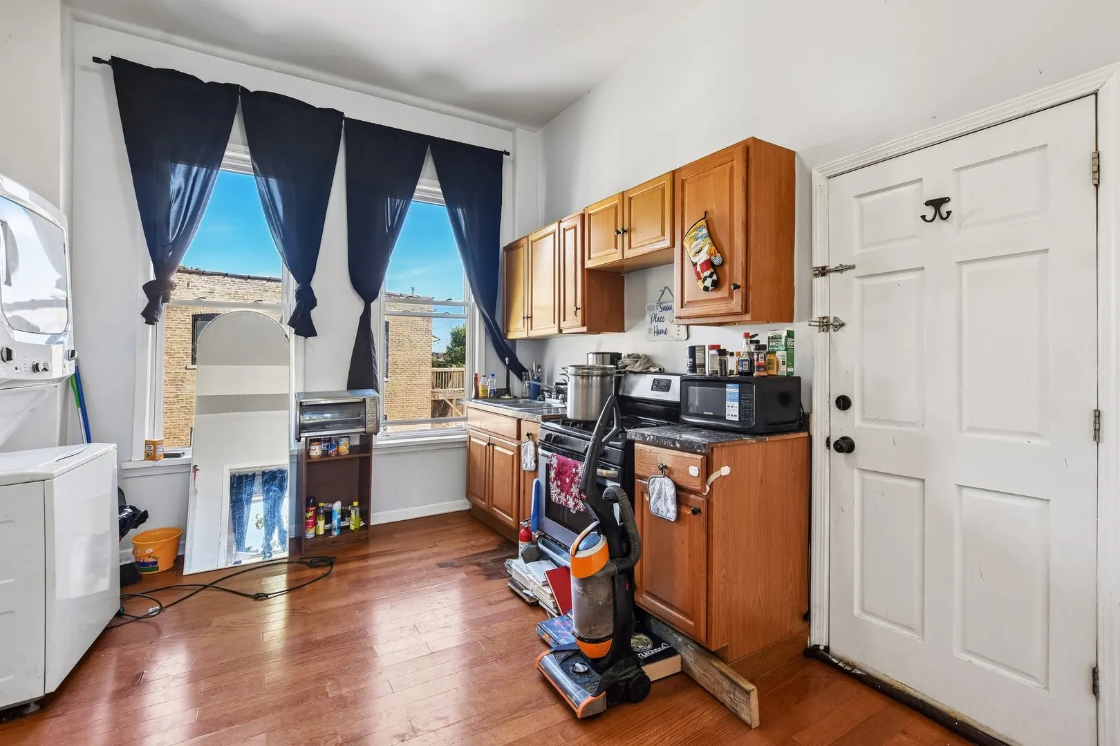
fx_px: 467
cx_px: 560
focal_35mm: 15
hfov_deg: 100.4
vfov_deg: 77.3
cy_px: 373
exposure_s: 1/25
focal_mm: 10
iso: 400
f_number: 8
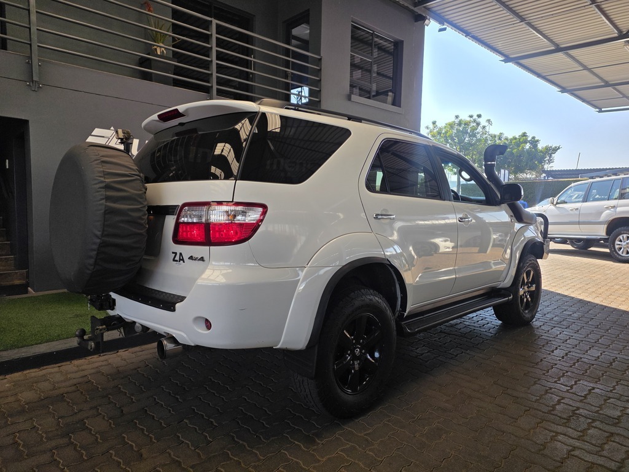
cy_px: 236
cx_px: 314
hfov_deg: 73.9
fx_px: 418
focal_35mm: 23
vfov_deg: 58.9
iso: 25
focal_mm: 6.25
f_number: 1.7
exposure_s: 1/359
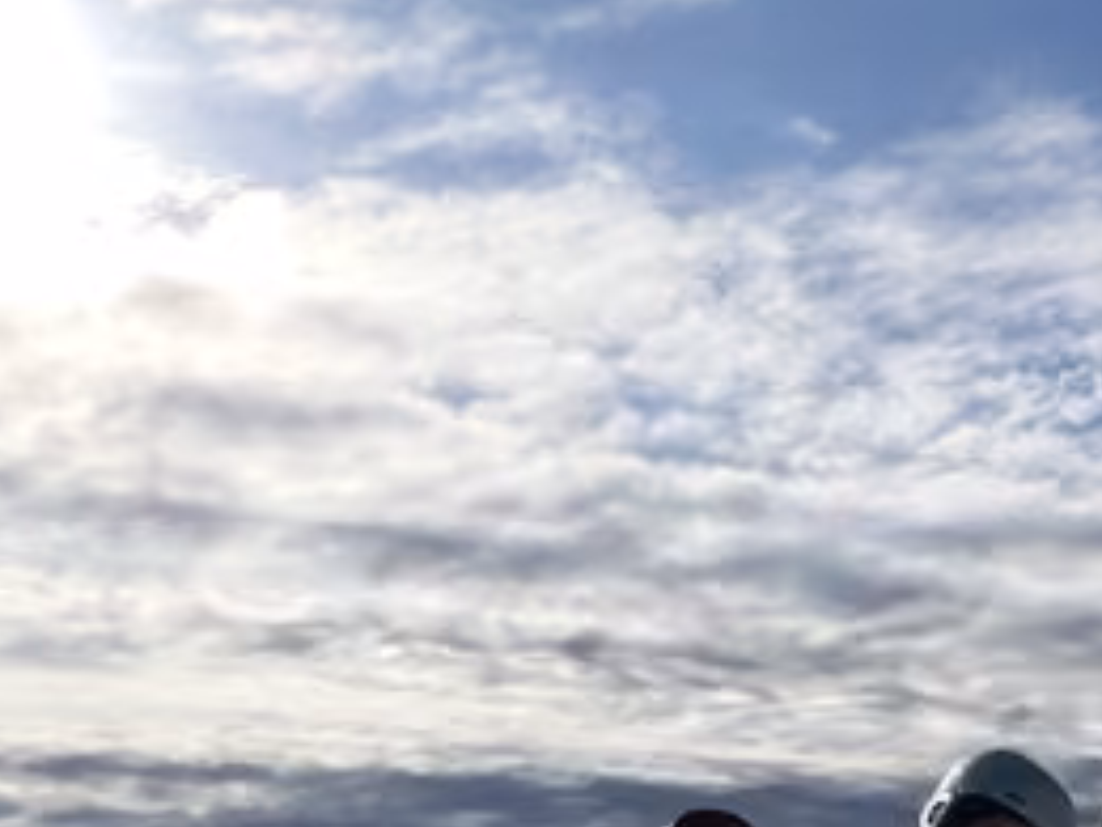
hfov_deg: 29.5
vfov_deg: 24.2
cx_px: 1483
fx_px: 1592
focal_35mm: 50
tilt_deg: -8.7
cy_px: 1162
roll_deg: +0.0
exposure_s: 1/2320
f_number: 1.8
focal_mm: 1.57
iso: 32
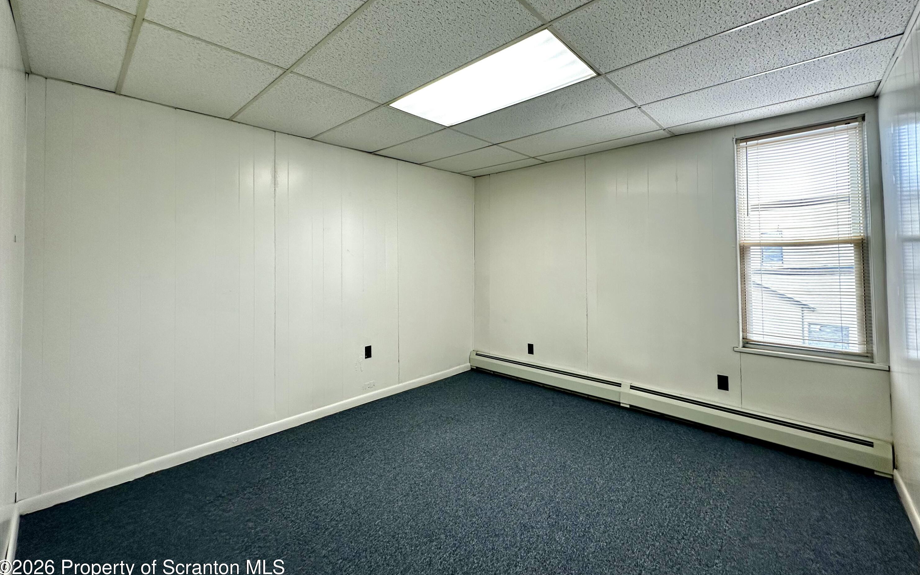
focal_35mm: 15
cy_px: 250
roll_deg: +0.2
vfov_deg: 74.5
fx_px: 376
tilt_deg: +1.2
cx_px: 460
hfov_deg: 101.5
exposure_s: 1/120
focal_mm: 2.22
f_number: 2.2
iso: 125
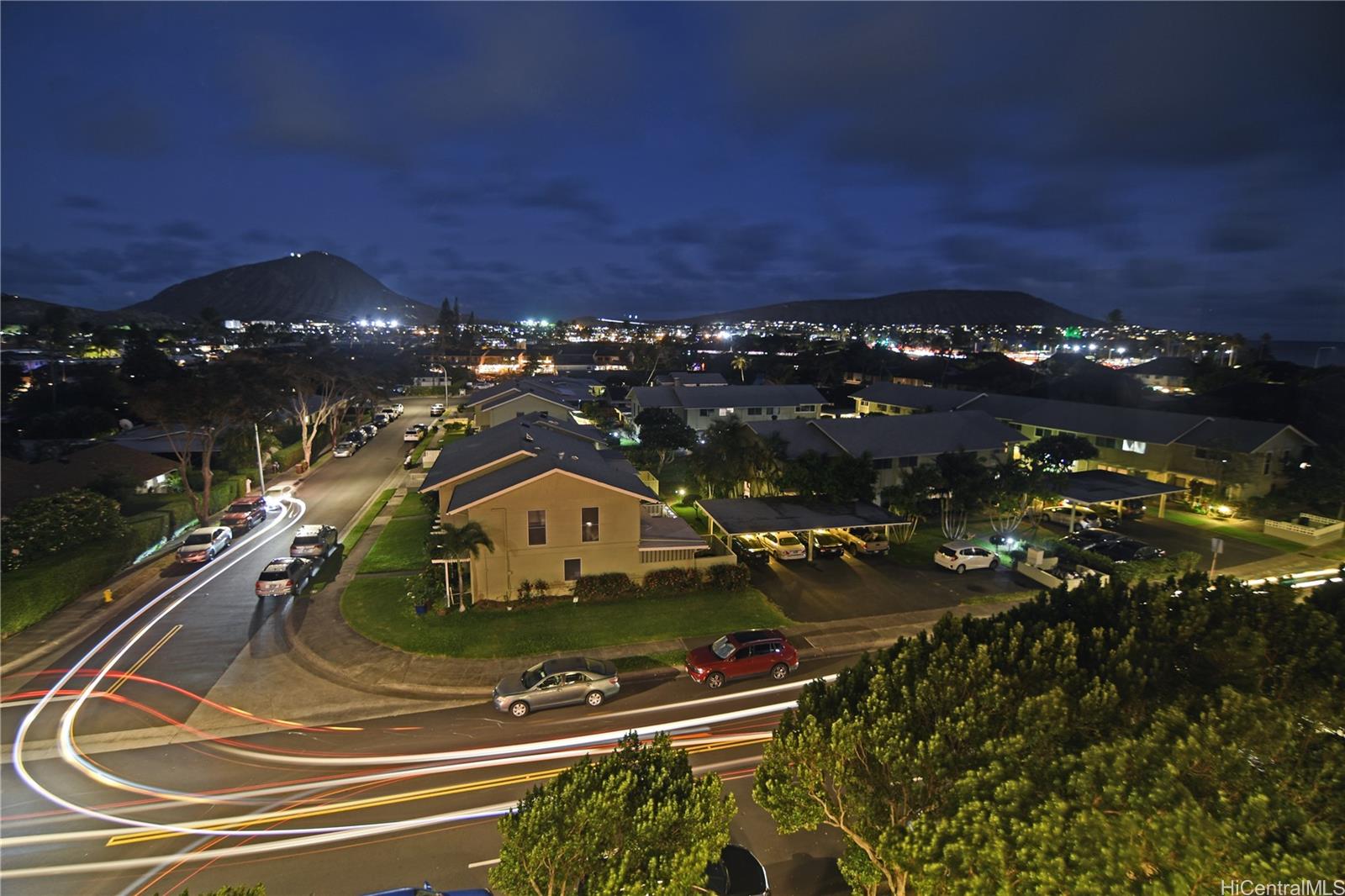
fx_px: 598
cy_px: 448
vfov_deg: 73.7
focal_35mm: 16
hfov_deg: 96.7
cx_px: 672
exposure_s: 30
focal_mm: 11
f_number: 3.2
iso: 100
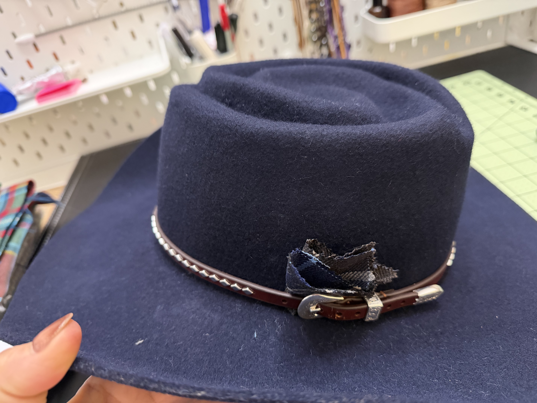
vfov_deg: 56.8
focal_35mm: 24
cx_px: 268
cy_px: 202
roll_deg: +14.4
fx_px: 372
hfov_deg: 71.6
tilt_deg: -35.7
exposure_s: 1/39
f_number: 1.78
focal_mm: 6.76
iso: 1000
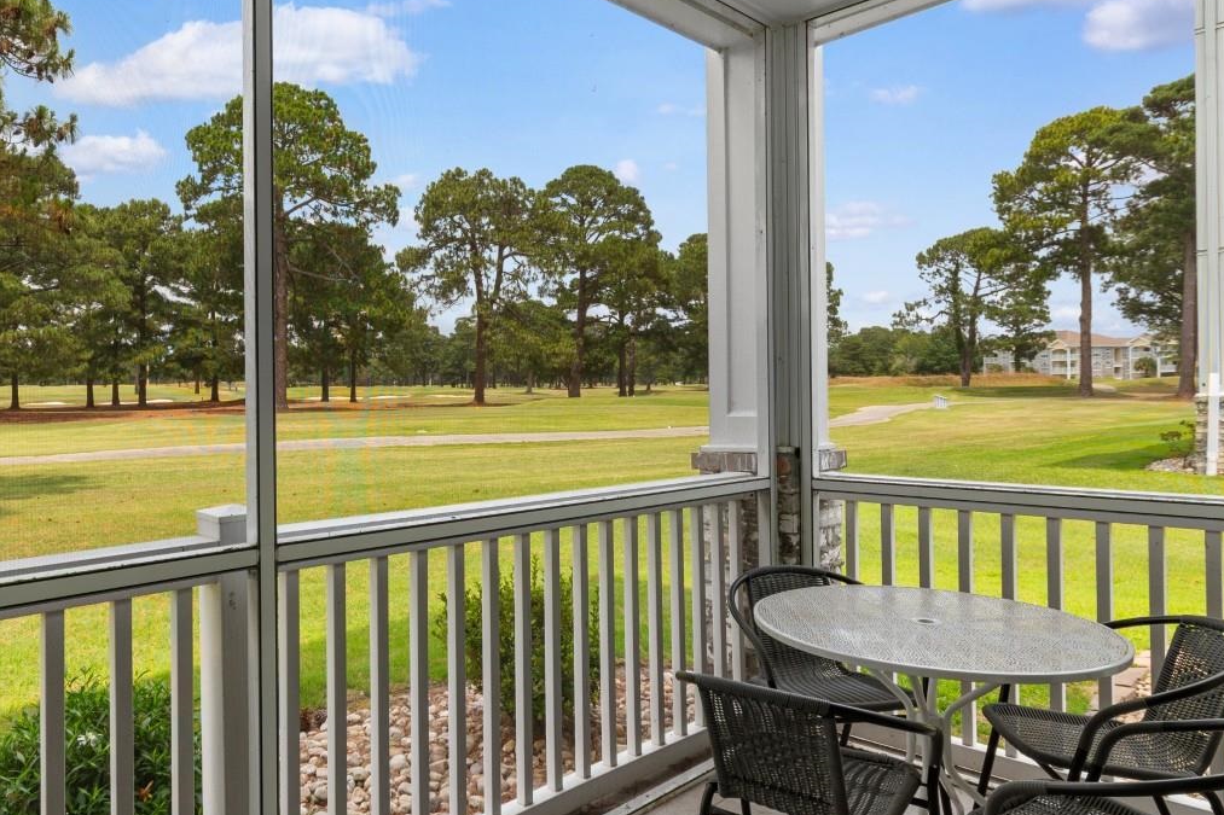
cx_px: 456
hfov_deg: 72.5
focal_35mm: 24
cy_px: 383
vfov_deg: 53.1
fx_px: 816
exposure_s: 1/125
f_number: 6.3
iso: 100
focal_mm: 10
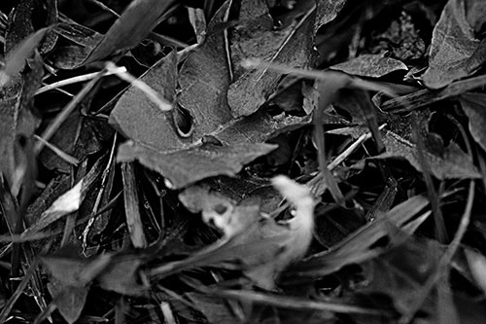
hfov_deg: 9.8
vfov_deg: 6.5
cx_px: 243
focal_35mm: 210
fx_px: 2834
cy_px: 162
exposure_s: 1/1000
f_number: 6.7
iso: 1250
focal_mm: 210
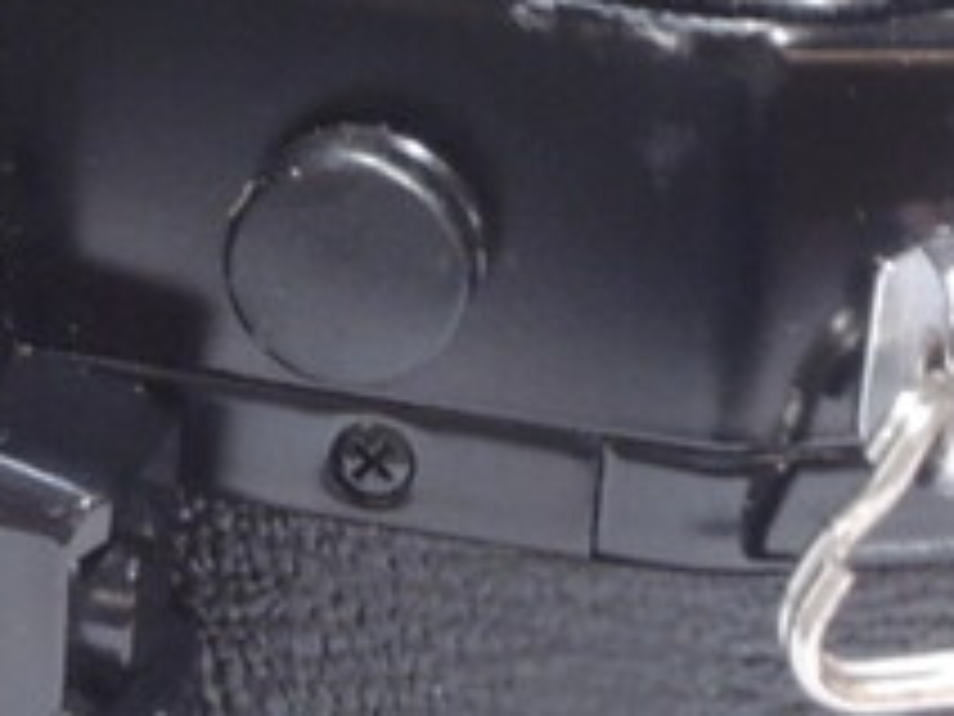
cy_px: 365
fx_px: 7028
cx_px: -549
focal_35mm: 255
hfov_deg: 7.6
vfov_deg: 5.8
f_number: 5
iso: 400
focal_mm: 8.1
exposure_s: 1/20
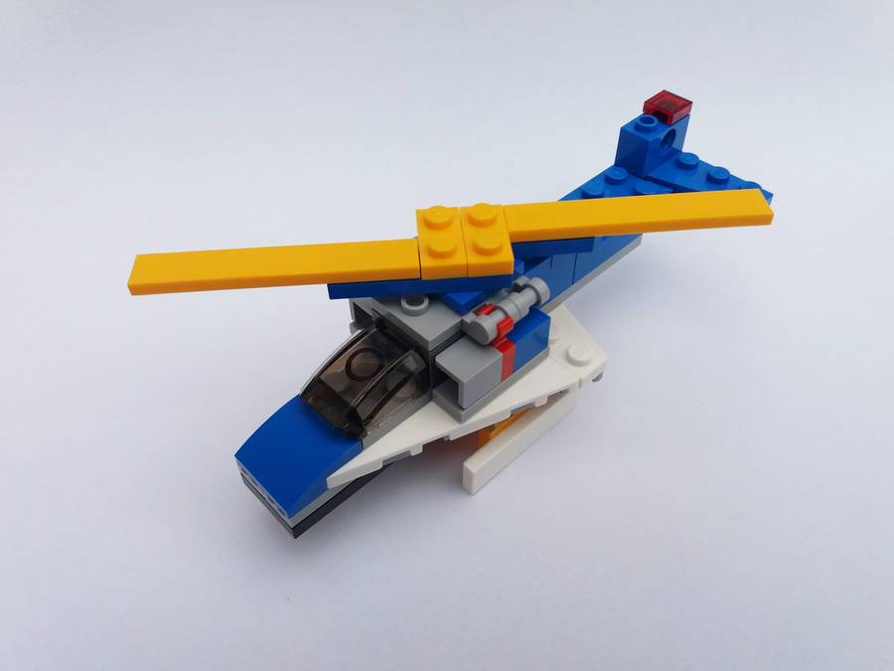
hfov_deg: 63.4
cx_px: 447
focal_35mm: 28
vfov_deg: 49.7
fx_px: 723
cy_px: 336
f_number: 1.9
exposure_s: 1/373
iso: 64
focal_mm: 3.7
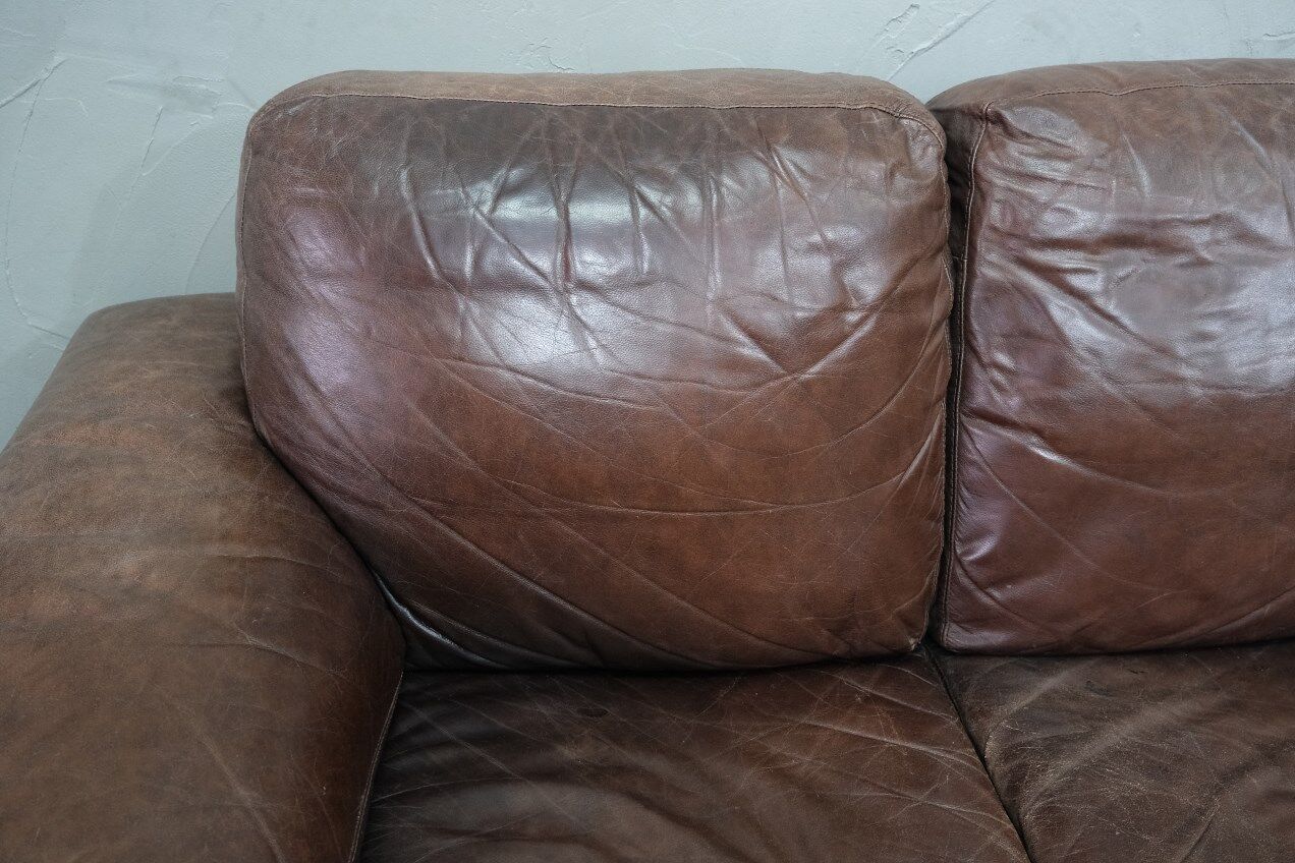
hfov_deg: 54.4
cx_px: 648
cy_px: 432
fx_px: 1259
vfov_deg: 37.9
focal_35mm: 35
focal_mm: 23.5
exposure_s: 1/34
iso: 2000
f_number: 4
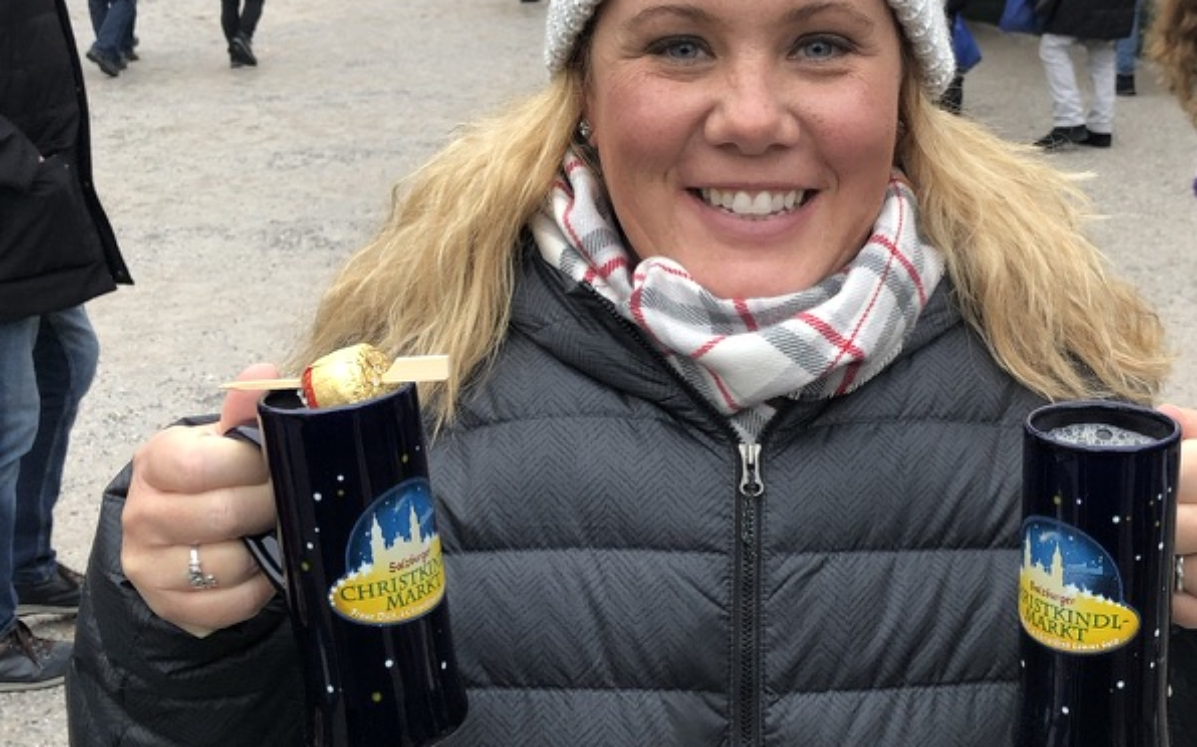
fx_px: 1663
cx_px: 737
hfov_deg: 39.4
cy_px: 361
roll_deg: -0.5
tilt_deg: -17.2
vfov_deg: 25.3
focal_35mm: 51
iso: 20
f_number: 1.8
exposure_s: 1/33
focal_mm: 4
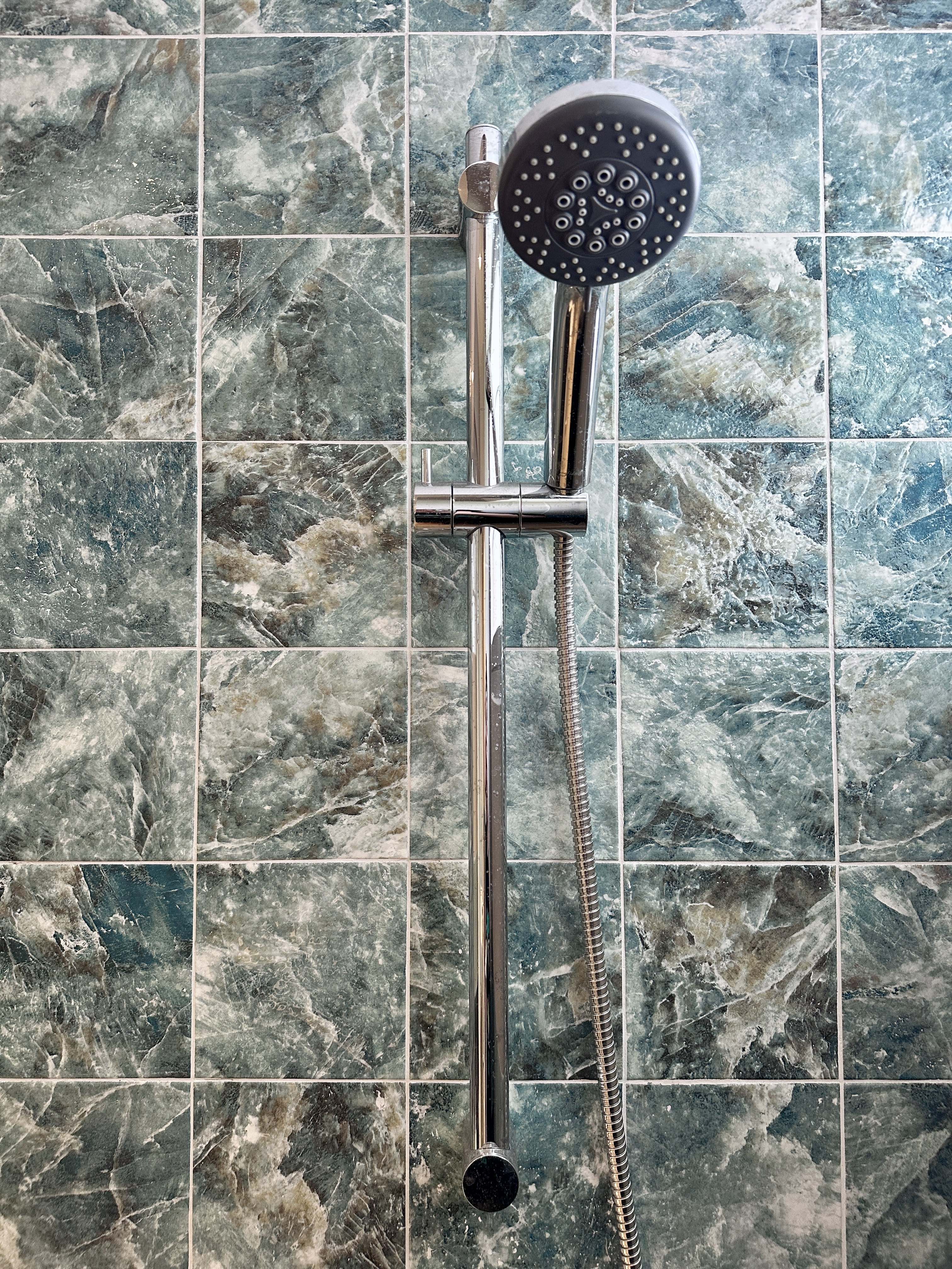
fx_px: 880
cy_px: 634
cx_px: 476
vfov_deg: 71.6
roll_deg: -0.3
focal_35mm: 24
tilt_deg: +2.3
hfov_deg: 56.8
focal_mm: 6.86
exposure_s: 1/66
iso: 250
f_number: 1.78
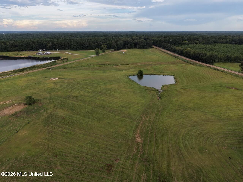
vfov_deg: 56.8
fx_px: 168
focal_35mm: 24
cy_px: 91
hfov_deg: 71.6
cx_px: 122
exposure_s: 1/1500
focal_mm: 8.67
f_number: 1.8
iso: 240
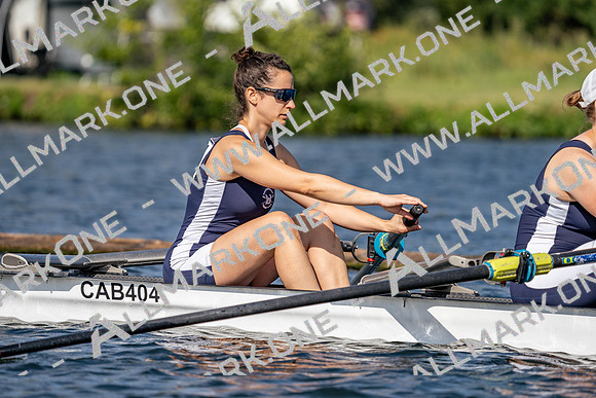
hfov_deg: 5.4
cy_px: 199
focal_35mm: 379
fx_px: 6276
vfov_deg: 3.6
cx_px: 298
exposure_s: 1/1600
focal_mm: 379
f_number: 6.3
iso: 125
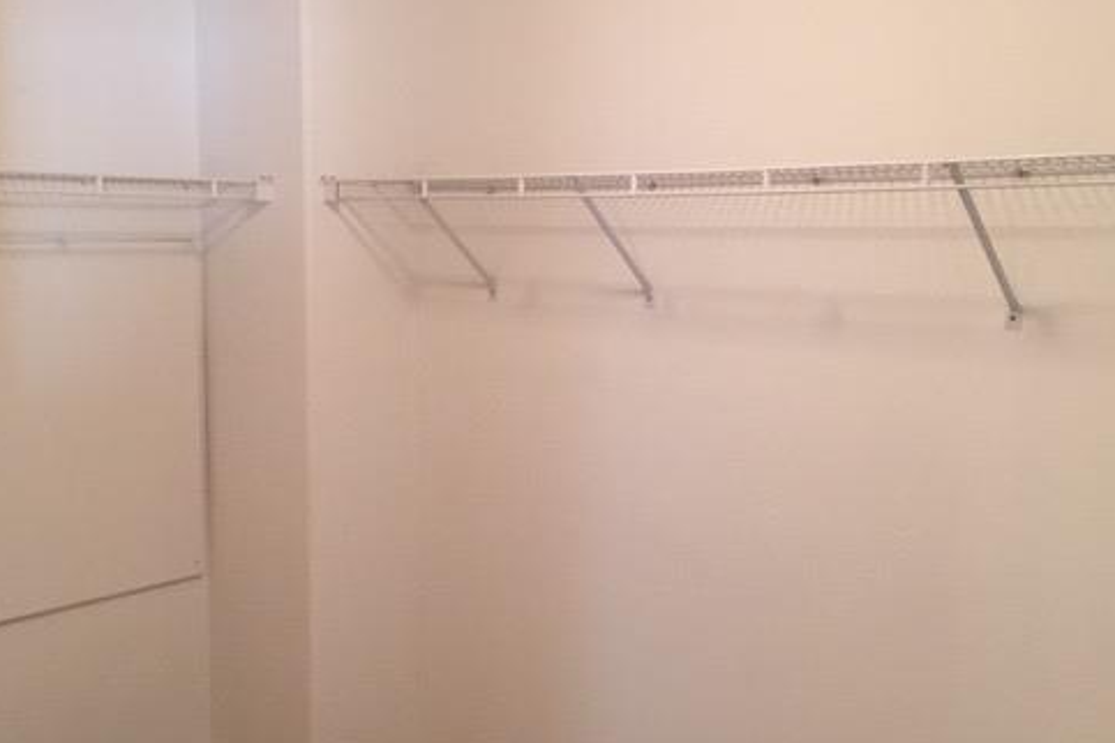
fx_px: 1239
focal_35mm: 40
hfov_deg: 48.4
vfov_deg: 33.4
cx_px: 506
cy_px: 358
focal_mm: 4.15
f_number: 2.2
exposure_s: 1/30
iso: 125
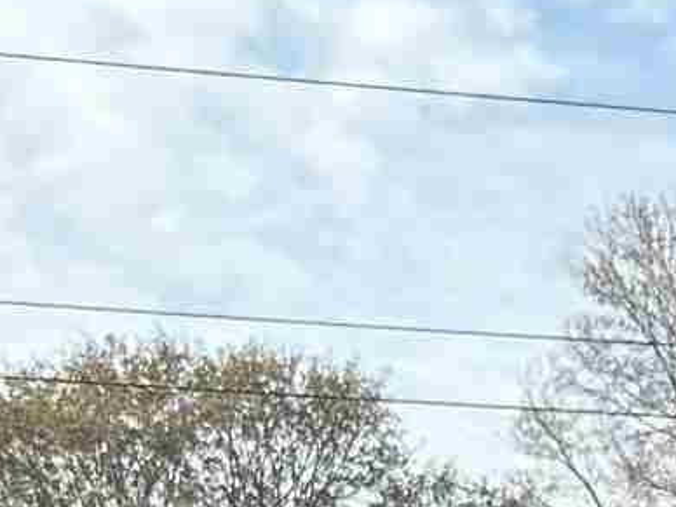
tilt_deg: -6.3
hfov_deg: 8.5
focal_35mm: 190
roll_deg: +0.0
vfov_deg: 6.7
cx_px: 2089
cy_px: 1793
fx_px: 3710
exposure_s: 1/1453
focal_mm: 6.86
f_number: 1.78
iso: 80
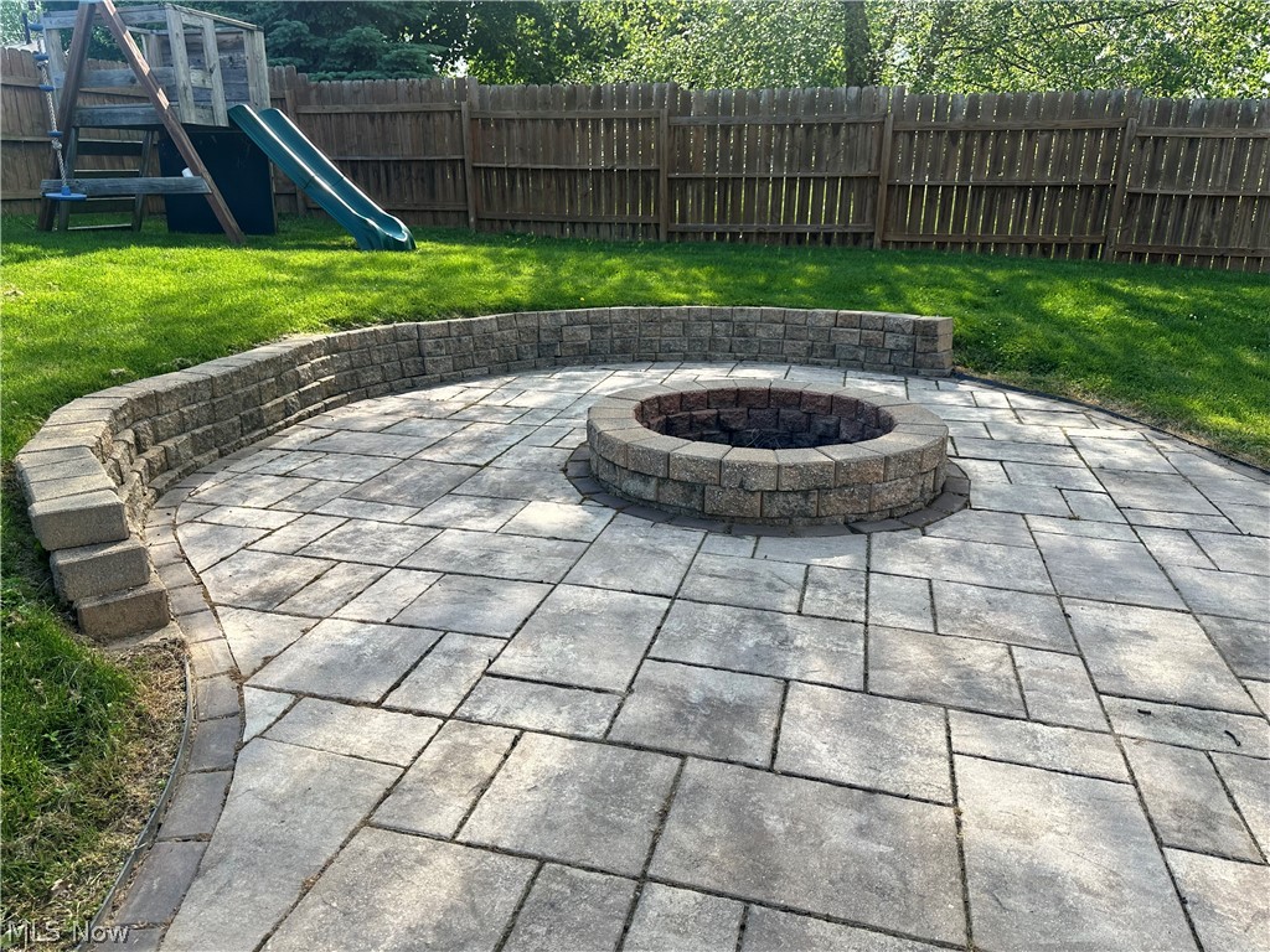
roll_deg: -0.5
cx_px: 635
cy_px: 476
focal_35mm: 24
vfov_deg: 56.8
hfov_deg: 71.6
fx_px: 881
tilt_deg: -16.3
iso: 80
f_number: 1.78
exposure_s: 1/1721
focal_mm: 6.86
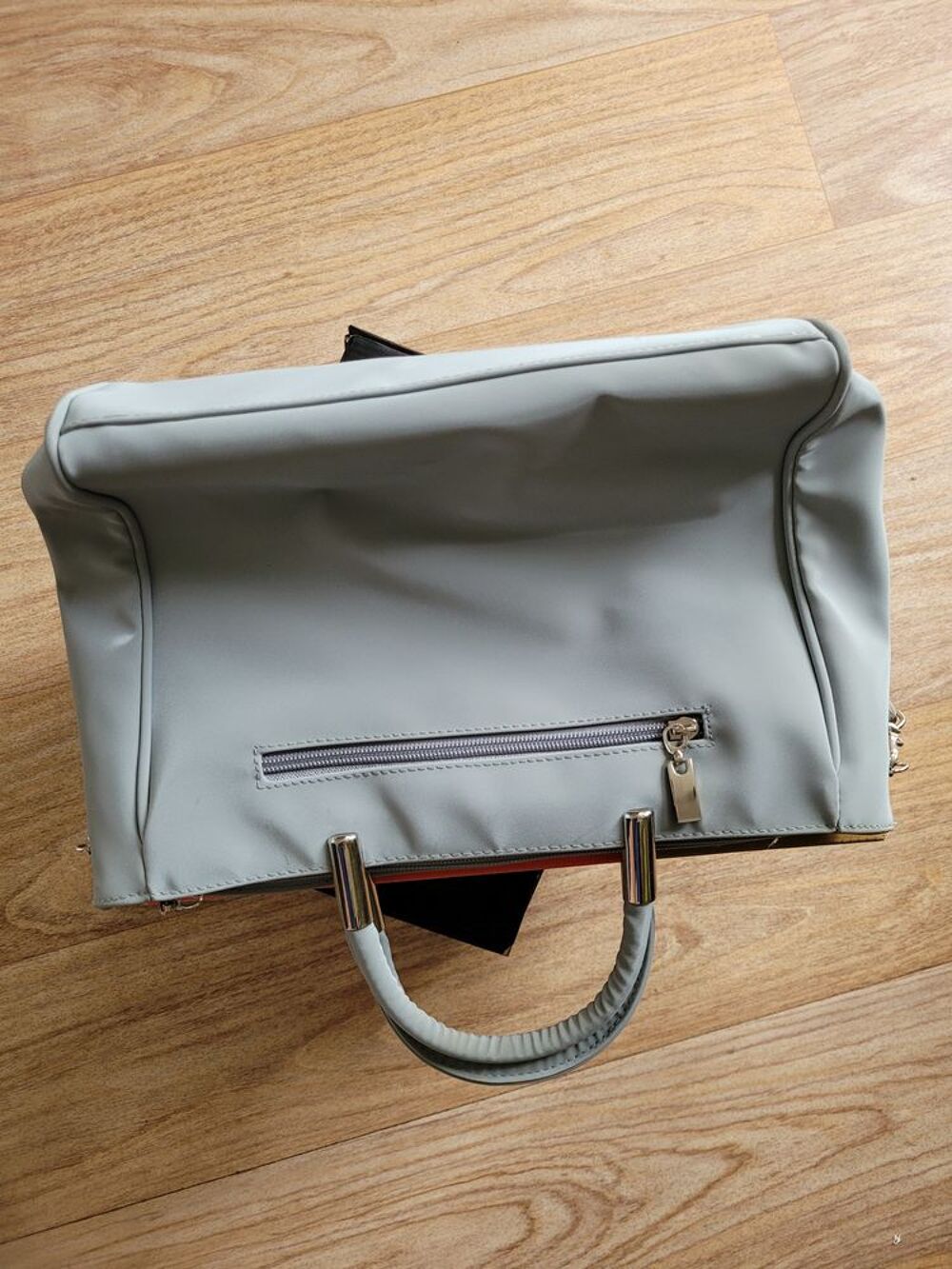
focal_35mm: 26
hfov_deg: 53.1
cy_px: 634
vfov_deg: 67.3
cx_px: 476
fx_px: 953
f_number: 1.8
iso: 200
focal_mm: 5.4
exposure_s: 1/50
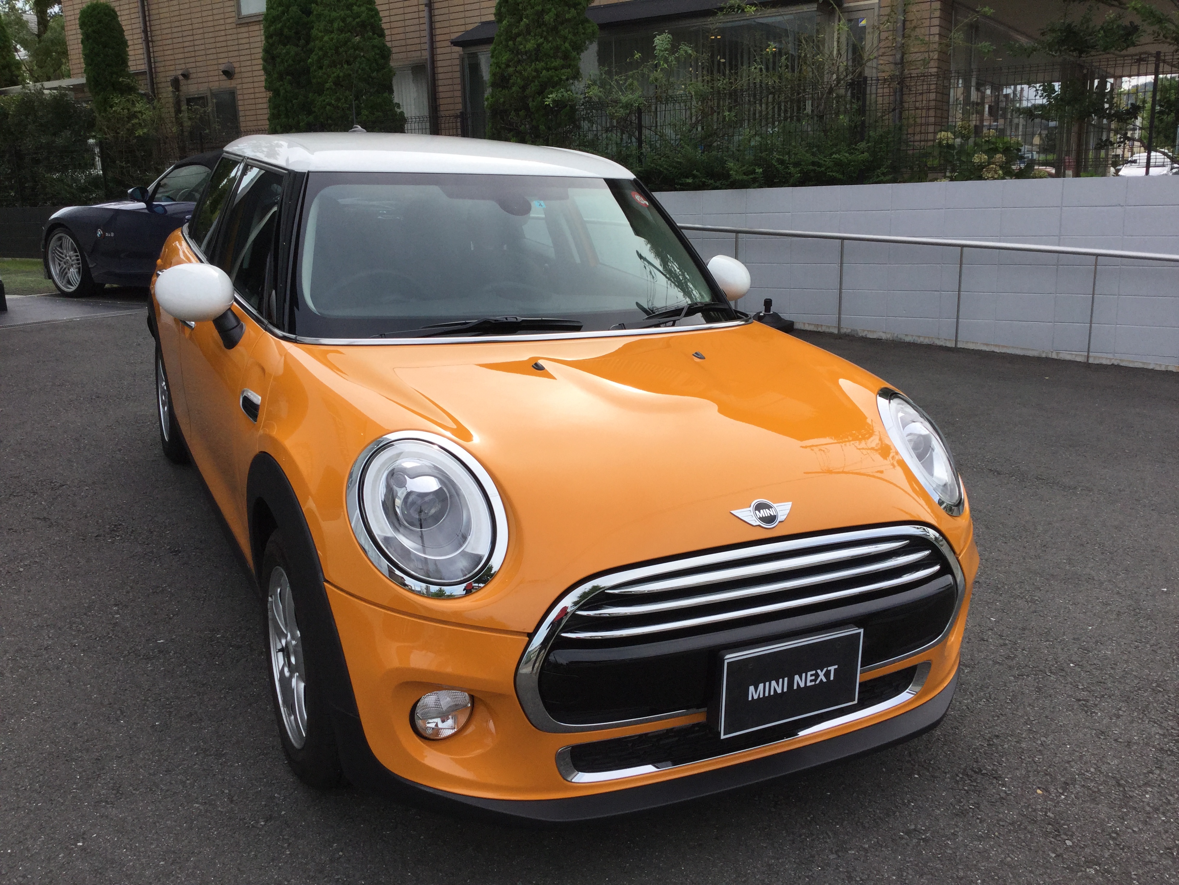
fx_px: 1056
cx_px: 590
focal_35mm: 31
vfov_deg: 45.4
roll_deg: +0.0
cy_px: 442
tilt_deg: -13.0
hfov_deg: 58.4
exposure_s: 1/612
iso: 25
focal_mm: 3.3
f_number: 2.4
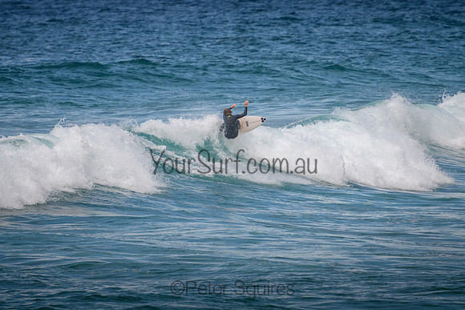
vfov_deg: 2.5
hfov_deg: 3.8
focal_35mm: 549
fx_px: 7097
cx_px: 252
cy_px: 133
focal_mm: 400
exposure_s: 1/2000
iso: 320
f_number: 5.6
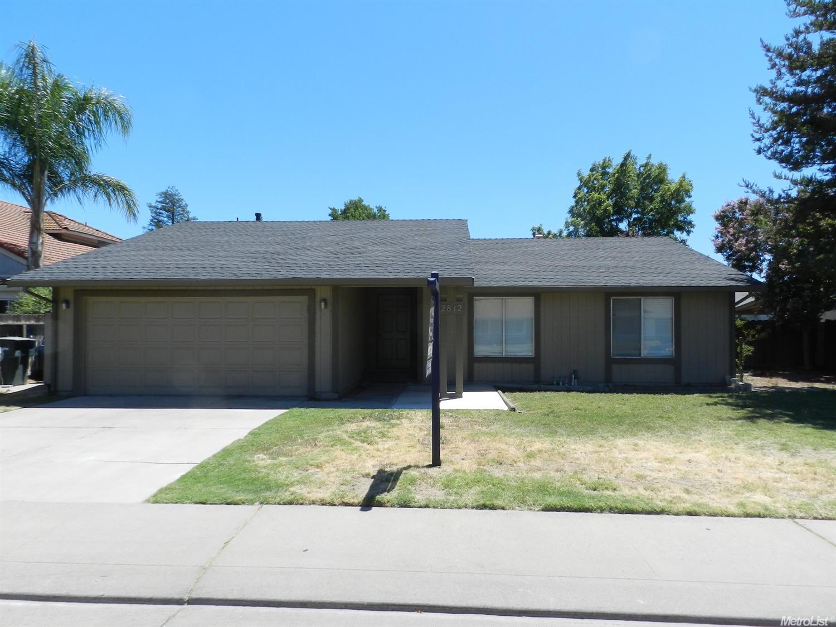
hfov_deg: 73.9
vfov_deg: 58.9
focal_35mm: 23
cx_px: 418
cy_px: 314
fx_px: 555
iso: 160
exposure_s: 1/800
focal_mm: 4
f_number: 4
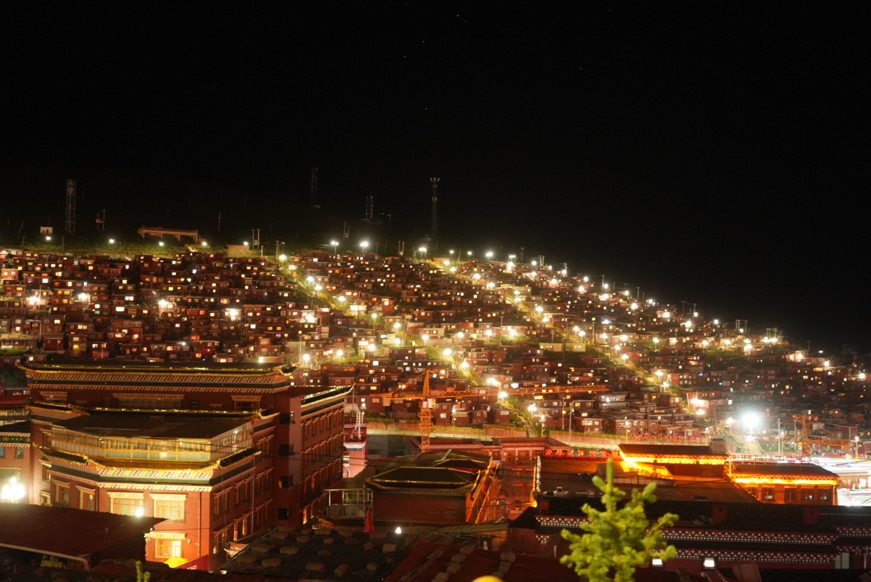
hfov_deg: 54.4
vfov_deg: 37.9
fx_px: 847
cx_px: 436
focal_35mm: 35
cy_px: 291
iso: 12800
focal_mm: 35
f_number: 2.8
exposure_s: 1/20
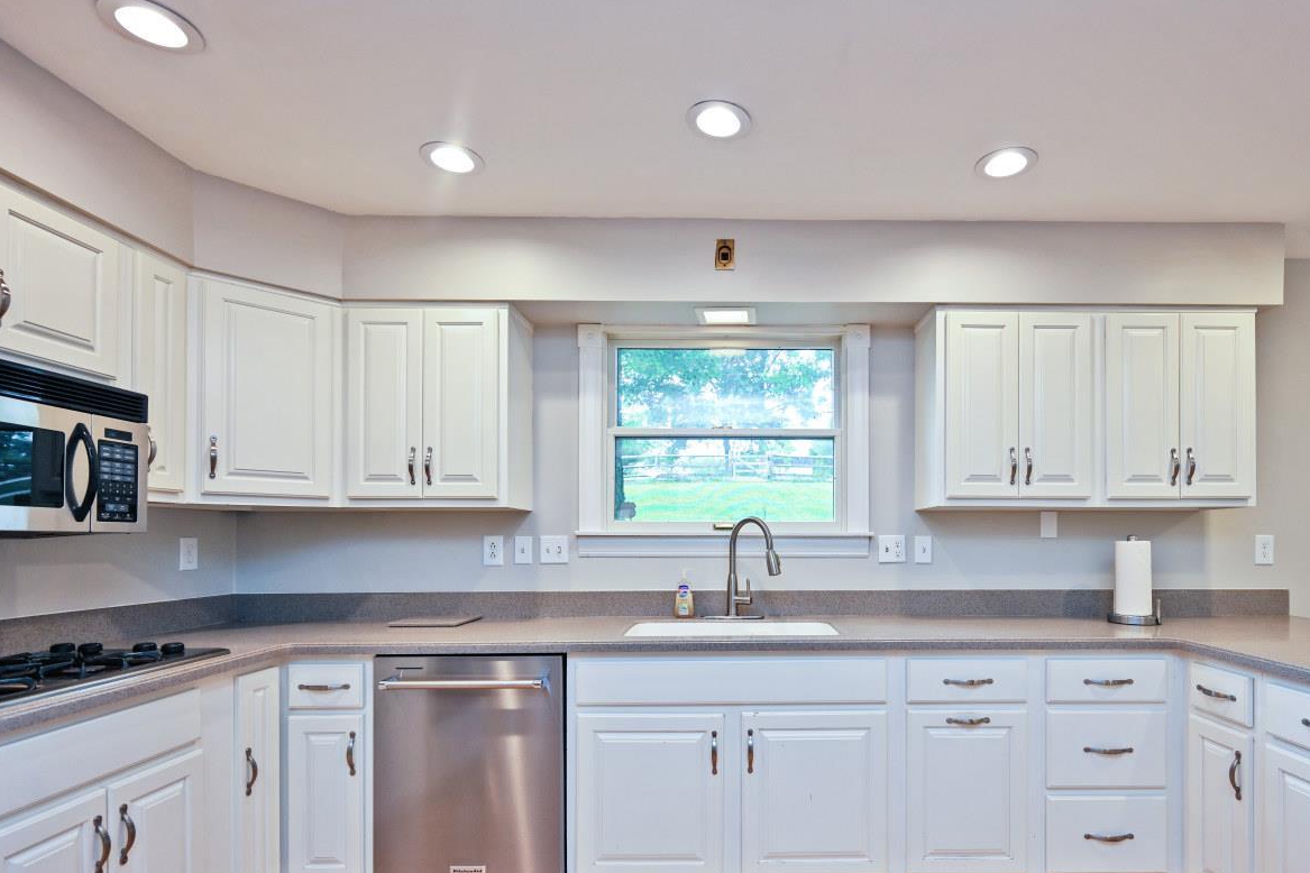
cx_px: 748
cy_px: 540
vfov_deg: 66.5
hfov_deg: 89.4
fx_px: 655
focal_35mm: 18
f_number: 4
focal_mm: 14
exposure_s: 1/60
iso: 200
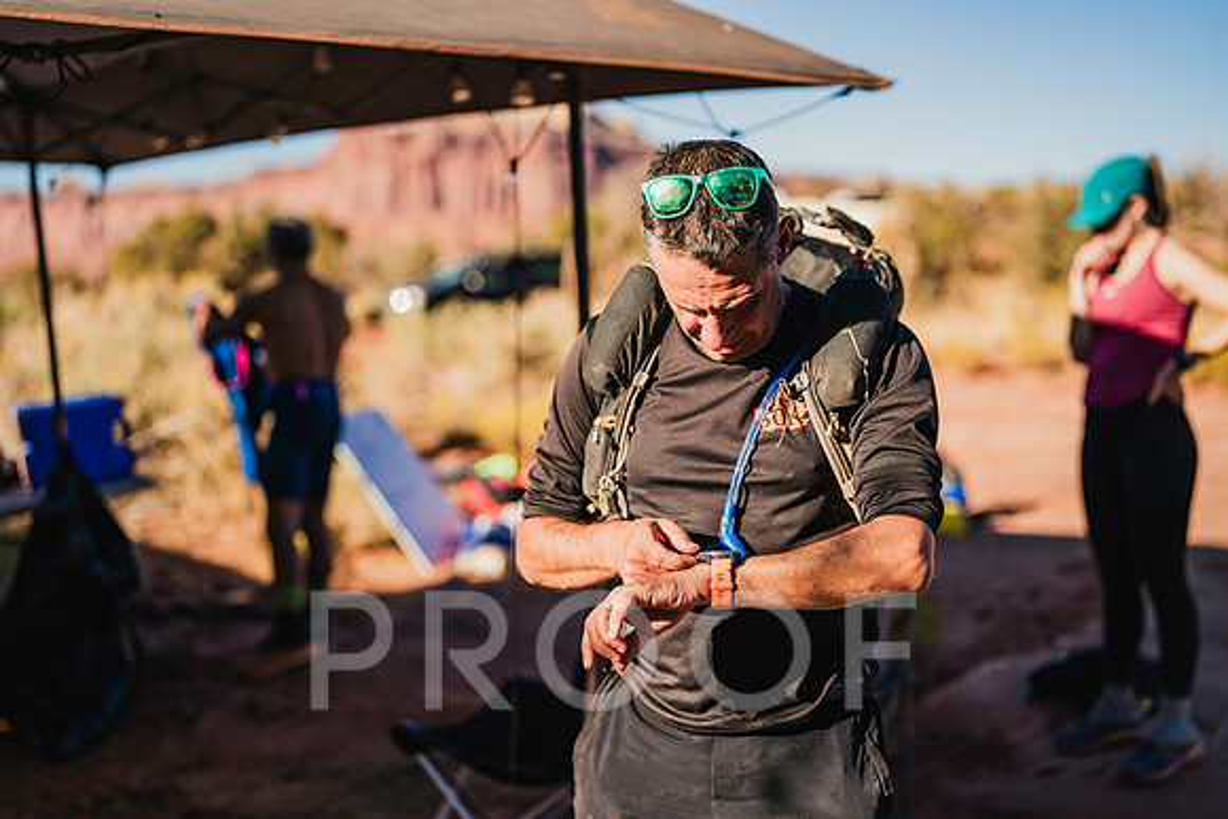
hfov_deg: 39.6
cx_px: 614
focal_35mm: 50
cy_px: 410
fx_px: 1706
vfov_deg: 27.0
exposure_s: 1/2500
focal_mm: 50
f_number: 1.8
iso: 100
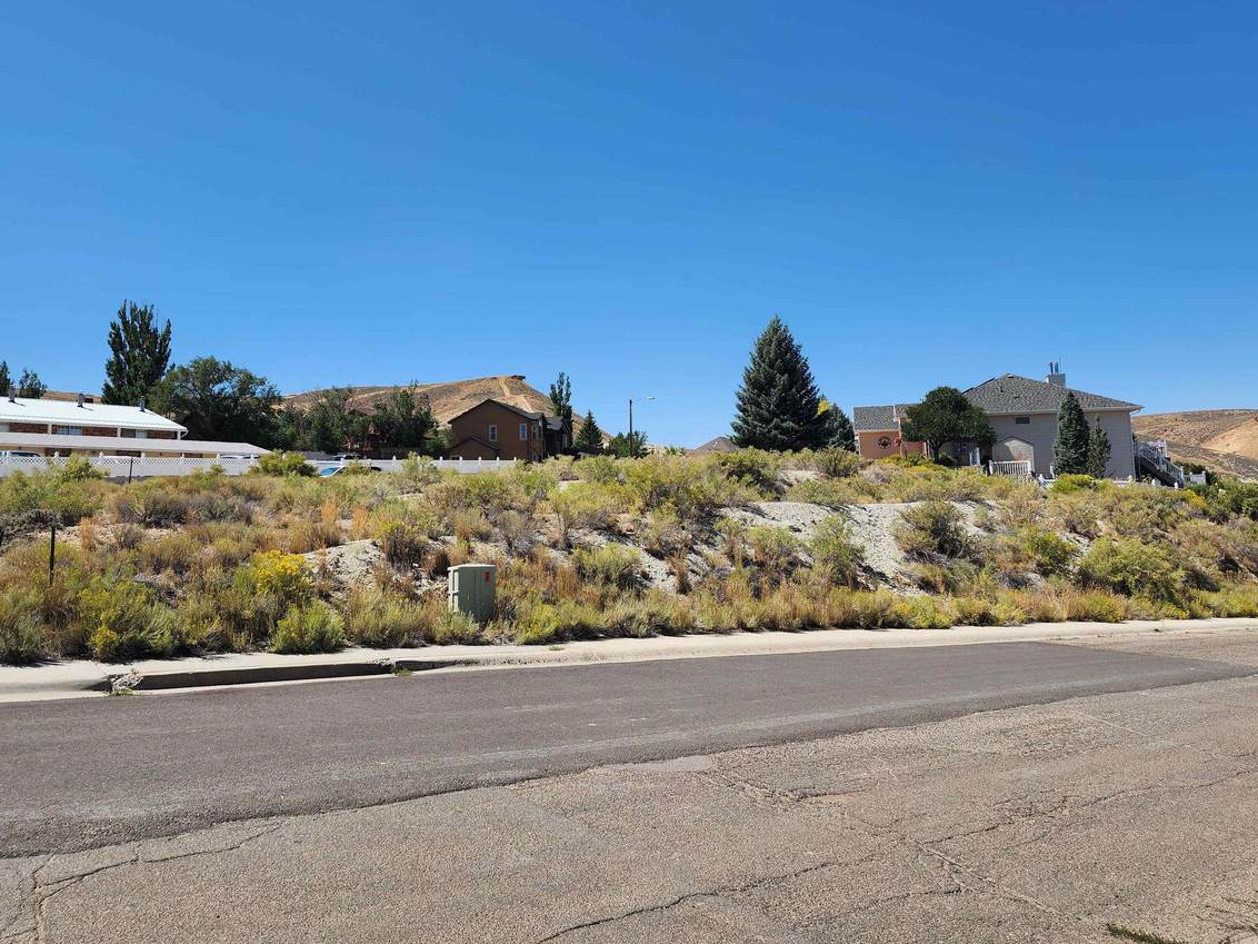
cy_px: 415
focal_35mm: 26
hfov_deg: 67.3
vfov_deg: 52.9
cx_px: 641
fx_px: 945
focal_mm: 6.4
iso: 12
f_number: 1.8
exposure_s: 1/1142
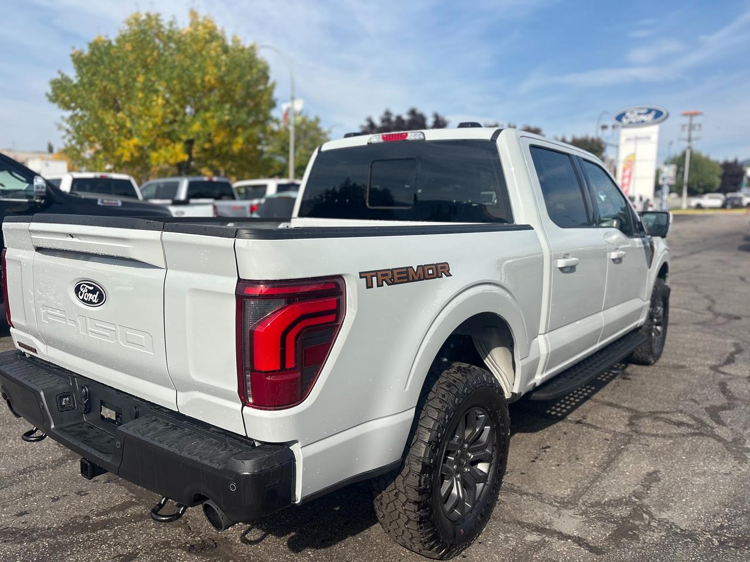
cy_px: 281
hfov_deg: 67.3
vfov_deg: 53.1
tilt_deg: -5.5
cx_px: 375
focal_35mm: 26
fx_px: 563
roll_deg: -0.9
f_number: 1.6
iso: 50
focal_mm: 5.96
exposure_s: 1/3279
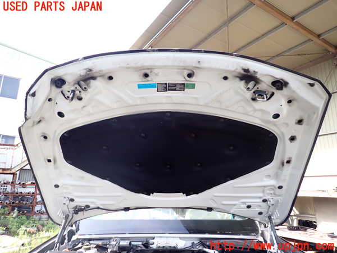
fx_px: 243
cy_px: 126
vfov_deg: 54.9
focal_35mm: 25
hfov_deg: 69.4
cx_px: 168
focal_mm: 4.5
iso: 100
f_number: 2
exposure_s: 1/200
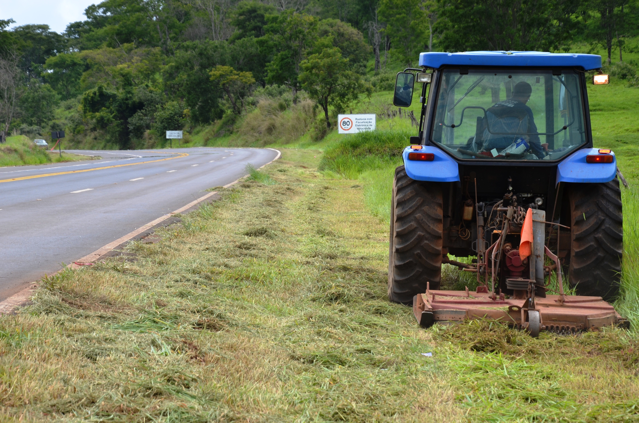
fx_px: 2126
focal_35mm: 120
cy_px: 212
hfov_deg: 17.1
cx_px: 320
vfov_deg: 11.4
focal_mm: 80
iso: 160
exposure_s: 1/250
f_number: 8
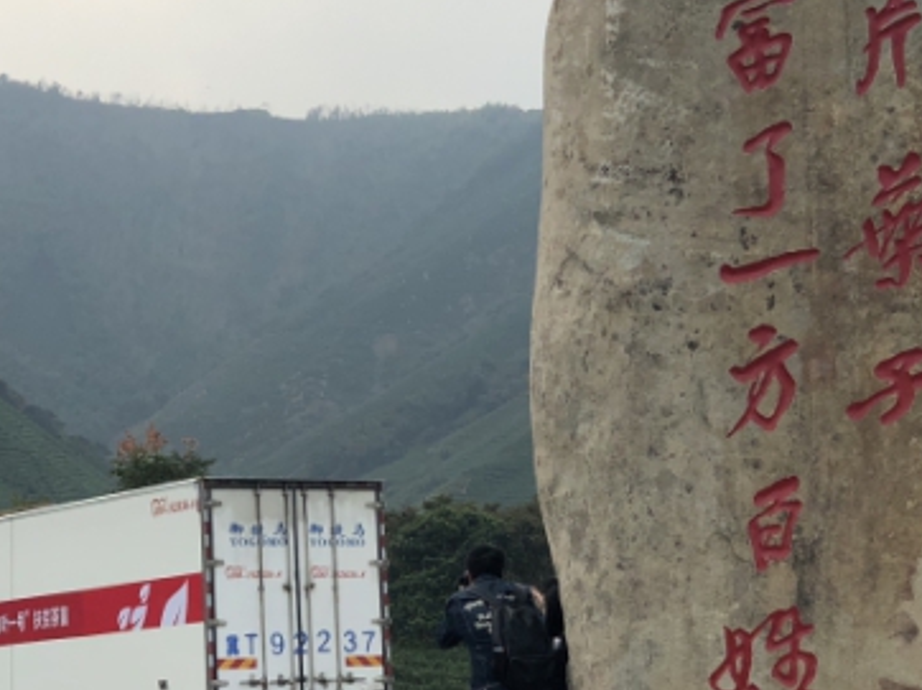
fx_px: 3061
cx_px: 405
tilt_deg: +8.1
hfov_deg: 17.1
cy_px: 201
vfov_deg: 12.8
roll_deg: -0.1
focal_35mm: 115
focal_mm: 6
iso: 16
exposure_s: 1/1453
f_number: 2.4
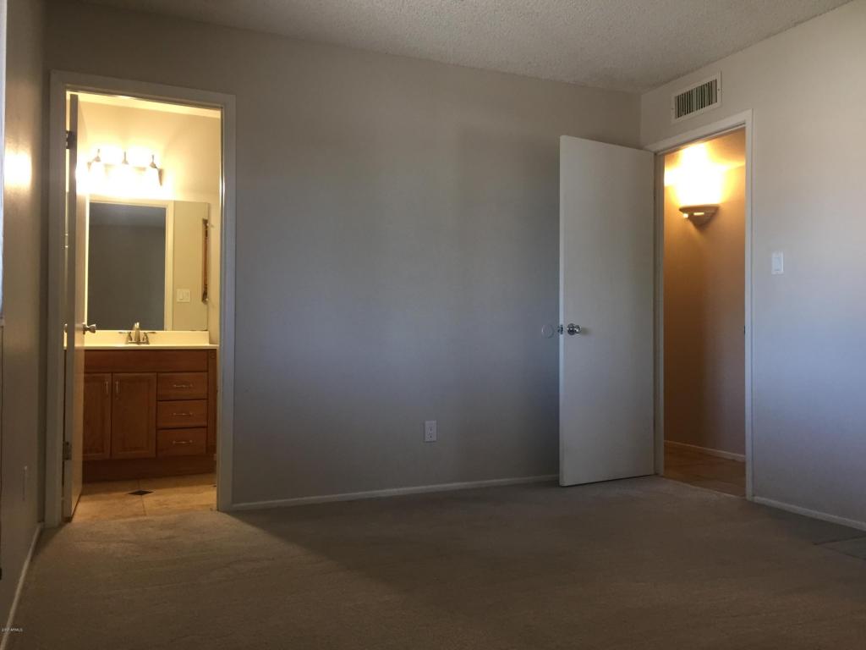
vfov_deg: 48.2
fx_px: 726
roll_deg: +0.6
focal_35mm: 29
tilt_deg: -0.4
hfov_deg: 61.7
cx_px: 433
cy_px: 325
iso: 125
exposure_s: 1/30
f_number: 2.2
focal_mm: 4.15
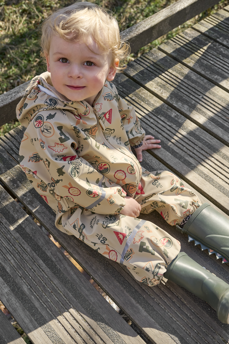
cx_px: 114
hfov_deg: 31.9
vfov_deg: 46.4
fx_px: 401
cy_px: 172
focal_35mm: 42
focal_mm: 28.5
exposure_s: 1/320
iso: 125
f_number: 5.6
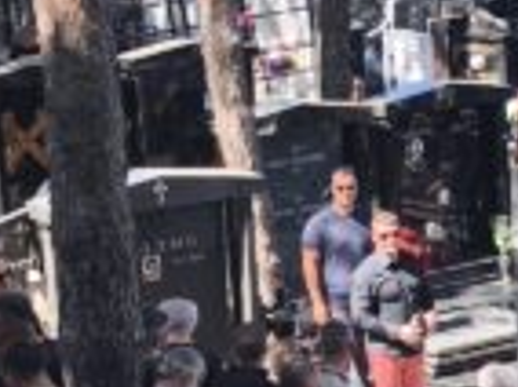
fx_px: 2480
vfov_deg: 8.9
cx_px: 839
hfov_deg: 11.3
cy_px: 347
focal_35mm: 166
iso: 50
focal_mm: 6.57
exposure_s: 1/901
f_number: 1.6
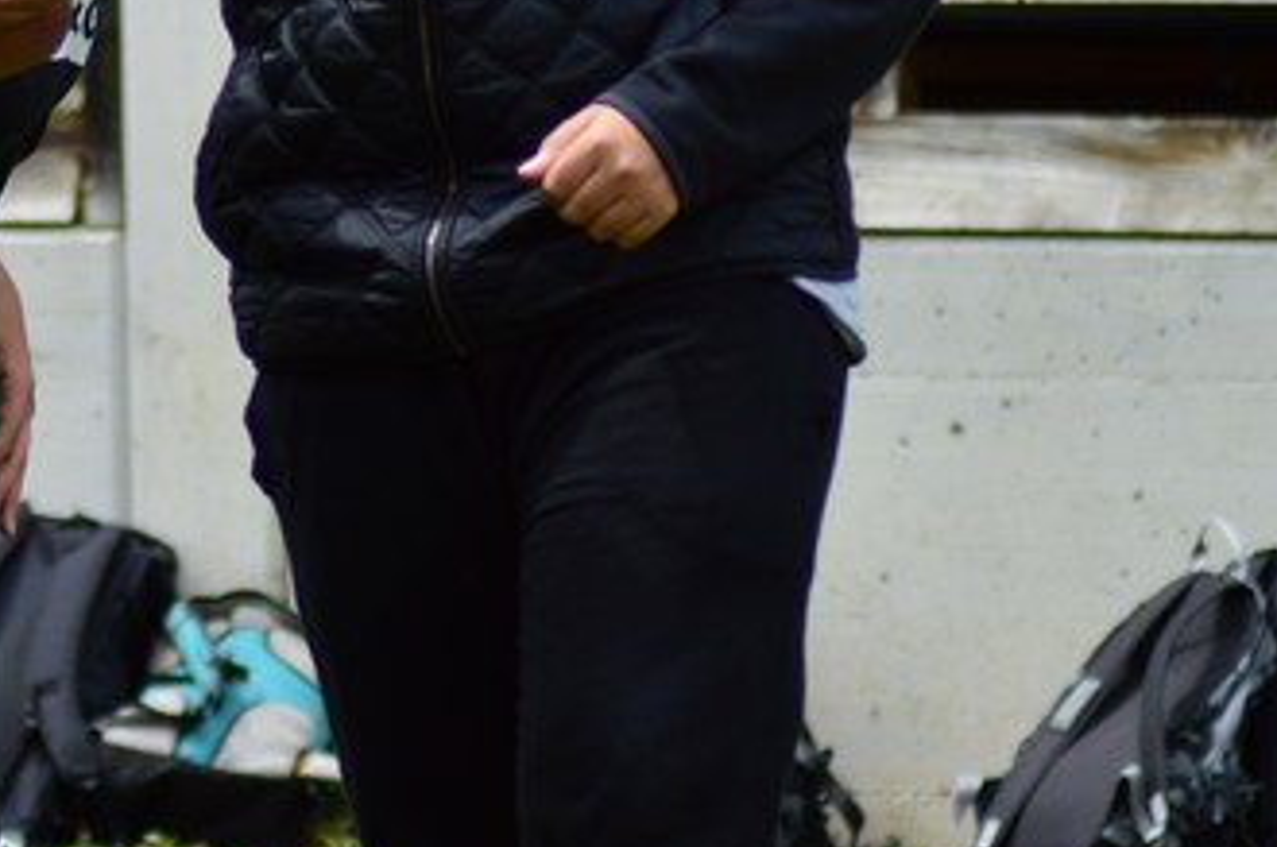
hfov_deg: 3.8
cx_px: -74
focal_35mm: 540
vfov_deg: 2.5
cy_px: -443
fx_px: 19127
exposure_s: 1/1000
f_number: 4.2
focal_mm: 116
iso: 200
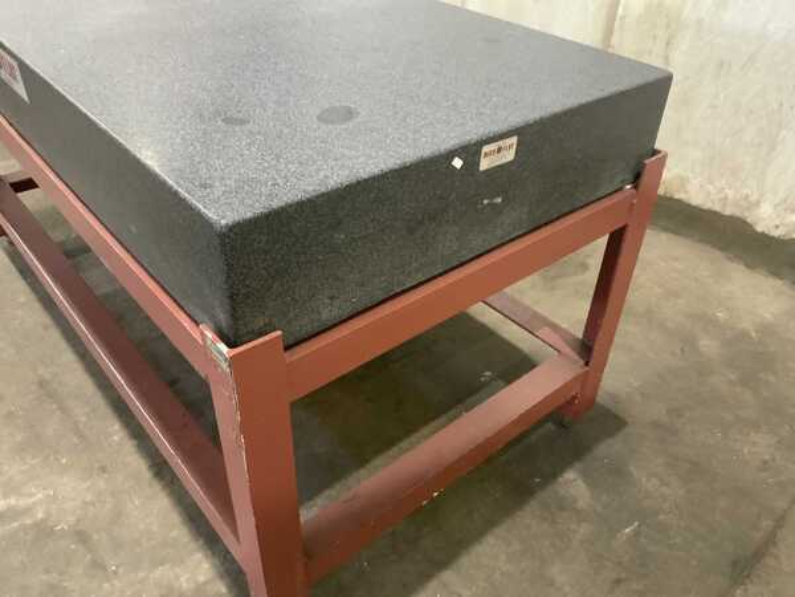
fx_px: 666
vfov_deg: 48.2
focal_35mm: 29
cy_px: 298
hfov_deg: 61.7
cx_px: 398
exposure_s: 1/40
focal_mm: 3
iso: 320
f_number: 1.8
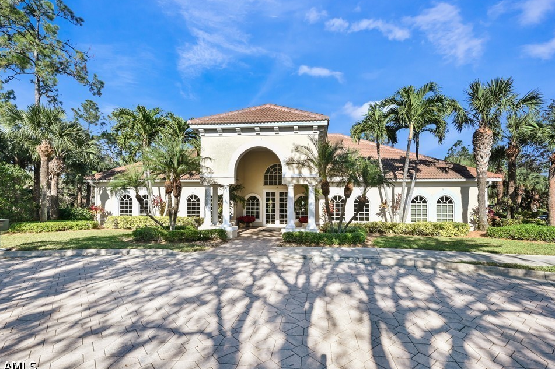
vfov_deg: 73.5
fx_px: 247
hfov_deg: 96.8
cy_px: 165
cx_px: 283
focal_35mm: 16
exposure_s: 1/200
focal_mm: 14
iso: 125
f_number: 10
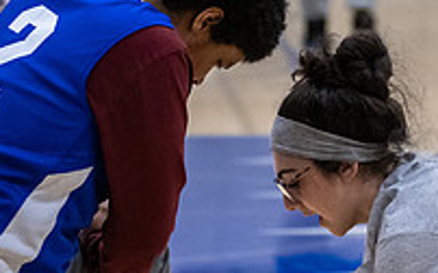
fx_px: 5178
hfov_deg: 4.8
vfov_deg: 3.0
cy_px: 305
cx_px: 334
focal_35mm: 434
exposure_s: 1/640
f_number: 2.8
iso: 3600
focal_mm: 102
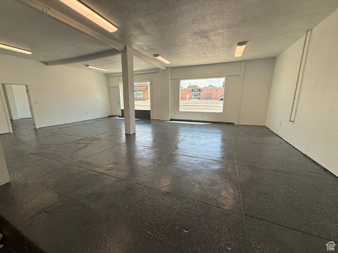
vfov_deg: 85.7
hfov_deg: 102.1
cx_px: 169
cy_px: 126
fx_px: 137
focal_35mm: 14
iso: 50
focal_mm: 2.22
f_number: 2.2
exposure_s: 1/368
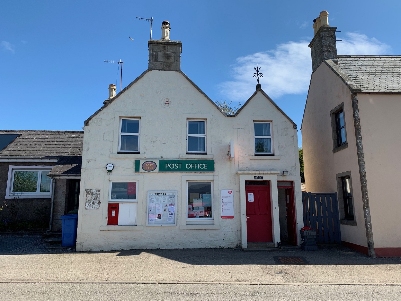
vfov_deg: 53.1
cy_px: 150
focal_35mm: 26
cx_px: 200
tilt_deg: +12.0
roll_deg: -0.2
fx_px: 301
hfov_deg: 67.3
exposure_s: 1/1748
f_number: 1.8
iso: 25
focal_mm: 4.25
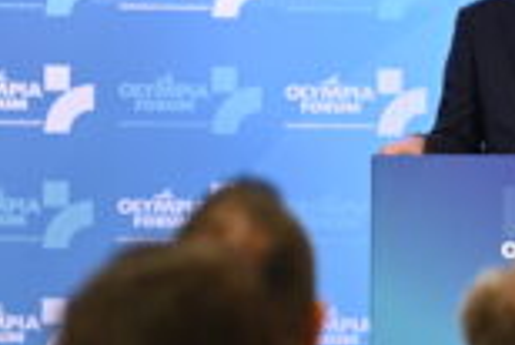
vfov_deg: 4.3
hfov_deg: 6.5
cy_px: 167
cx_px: 368
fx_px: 4539
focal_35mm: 317
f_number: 2.8
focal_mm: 102
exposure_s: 1/320
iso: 1600
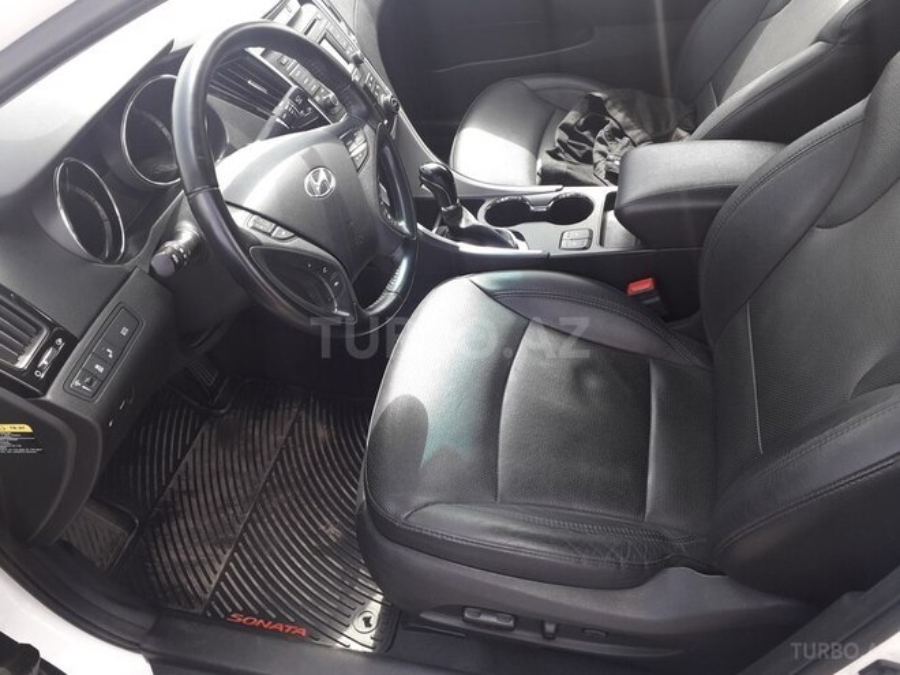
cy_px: 338
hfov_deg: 65.3
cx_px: 450
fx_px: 702
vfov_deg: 51.4
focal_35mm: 27
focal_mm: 3.6
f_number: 1.9
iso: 40
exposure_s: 1/125
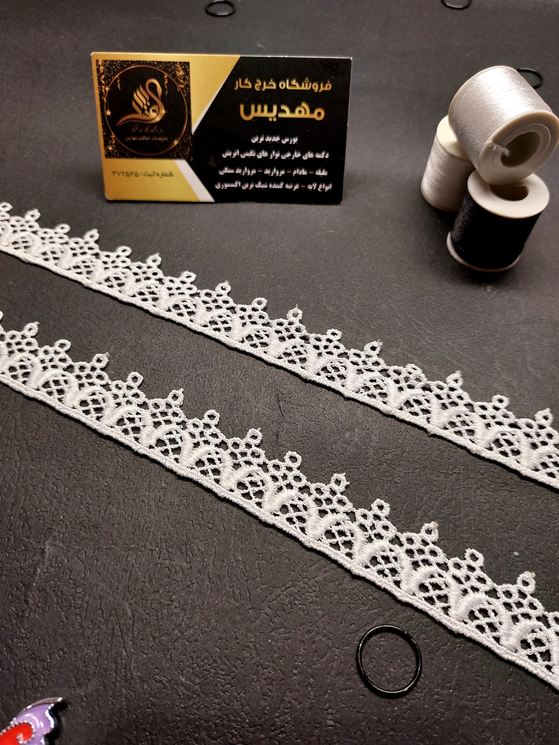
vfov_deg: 71.6
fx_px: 517
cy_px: 372
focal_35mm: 24
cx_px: 280
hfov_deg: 56.8
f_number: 1.8
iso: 25
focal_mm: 5.23
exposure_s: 1/100
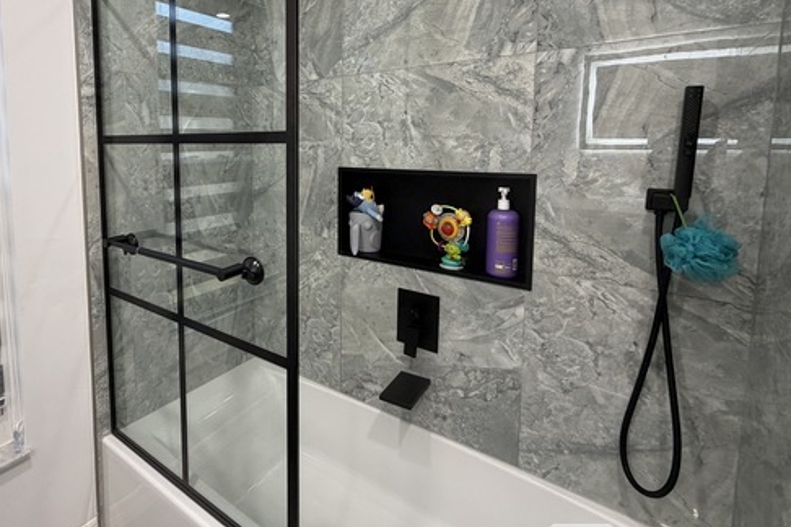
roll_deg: +0.8
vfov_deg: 60.7
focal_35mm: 20
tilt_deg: -5.3
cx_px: 269
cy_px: 182
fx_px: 439
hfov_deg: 81.4
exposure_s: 1/60
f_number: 2.2
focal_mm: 2.22
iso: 160
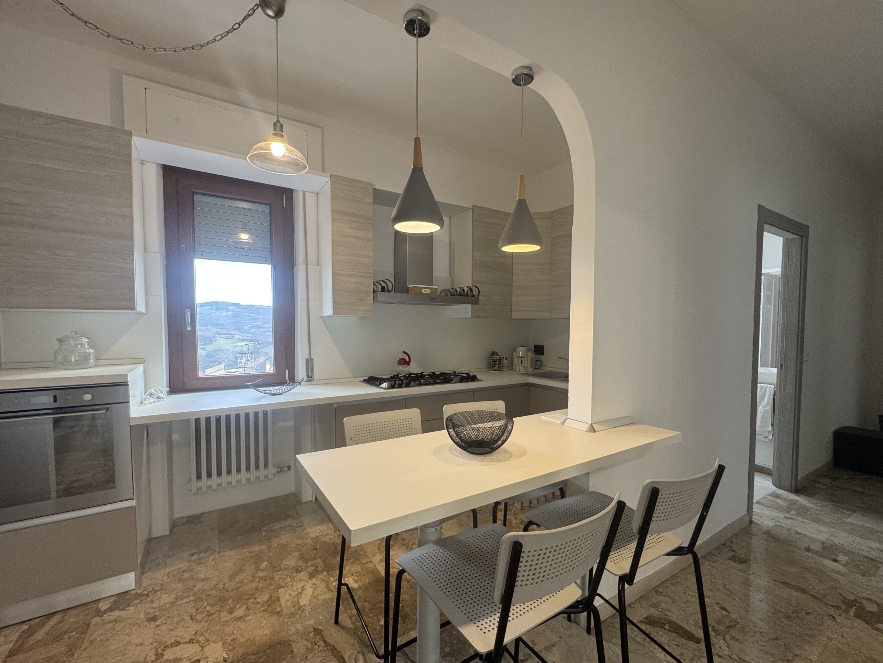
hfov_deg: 98.2
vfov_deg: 81.7
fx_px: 383
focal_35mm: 15
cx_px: 448
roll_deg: +0.5
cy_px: 346
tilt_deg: -3.3
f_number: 2.2
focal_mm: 2.22
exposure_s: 1/99
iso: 200
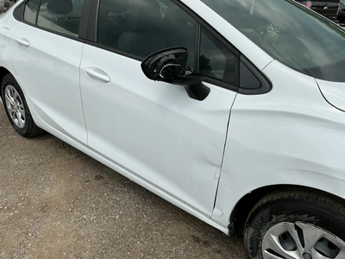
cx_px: 172
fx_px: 279
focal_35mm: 28
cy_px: 130
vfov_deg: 49.7
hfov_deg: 63.4
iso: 25
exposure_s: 1/2667
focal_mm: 3
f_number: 1.8
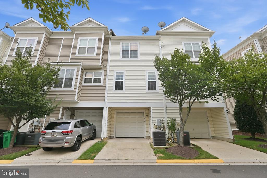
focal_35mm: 16
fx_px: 119
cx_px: 134
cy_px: 89
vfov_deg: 73.8
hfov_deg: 96.7
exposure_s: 1/200
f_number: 4.5
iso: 80
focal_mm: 16
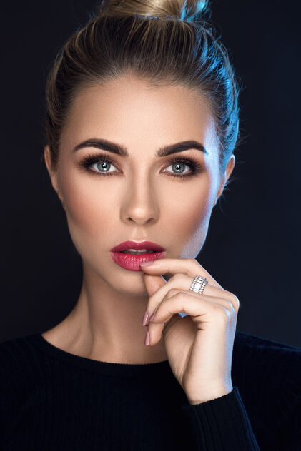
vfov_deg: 20.4
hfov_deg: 13.7
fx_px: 1255
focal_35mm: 100
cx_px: 150
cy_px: 226
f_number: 11
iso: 100
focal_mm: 100
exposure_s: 1/160
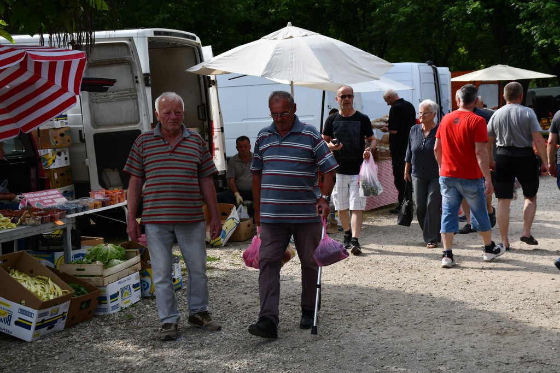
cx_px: 280
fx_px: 980
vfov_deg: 21.6
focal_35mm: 63
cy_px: 186
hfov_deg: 31.9
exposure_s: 1/250
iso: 140
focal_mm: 42
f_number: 8
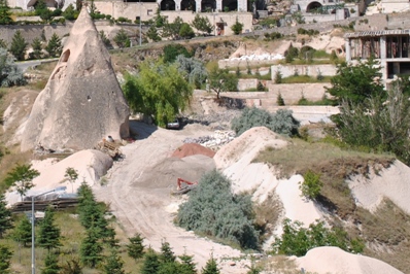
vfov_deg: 10.9
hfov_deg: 16.1
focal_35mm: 125
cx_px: 18
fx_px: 1430
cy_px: 11
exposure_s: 1/320
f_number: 9
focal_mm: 29
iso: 100
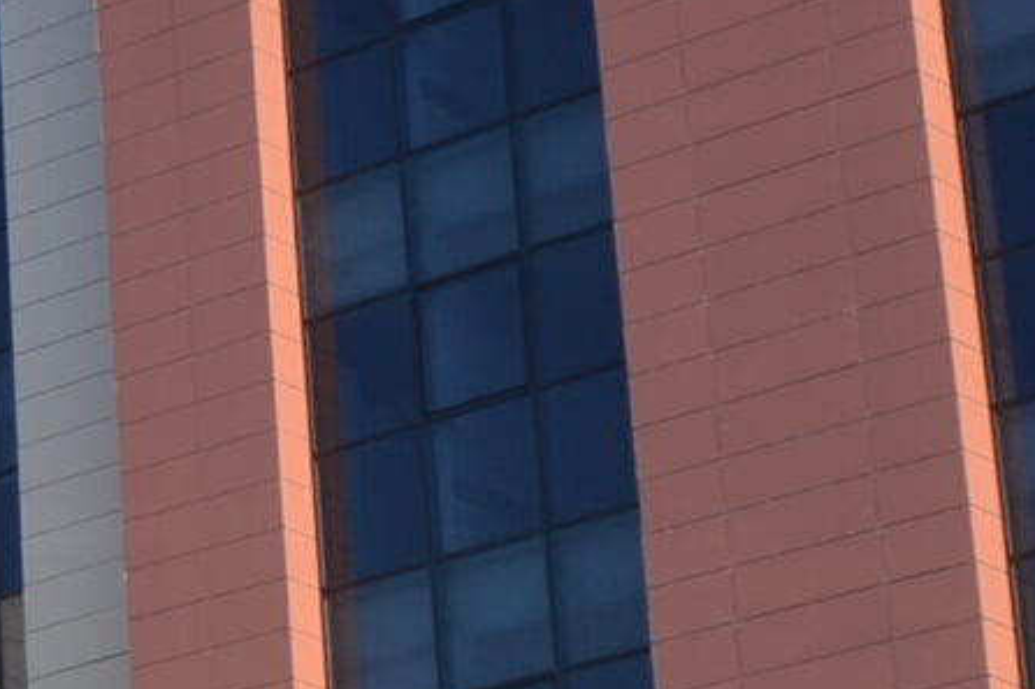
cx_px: -330
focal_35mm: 155
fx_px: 4454
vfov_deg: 8.8
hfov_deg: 12.8
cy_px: 433
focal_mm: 18
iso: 100
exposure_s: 1/200
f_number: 7.1
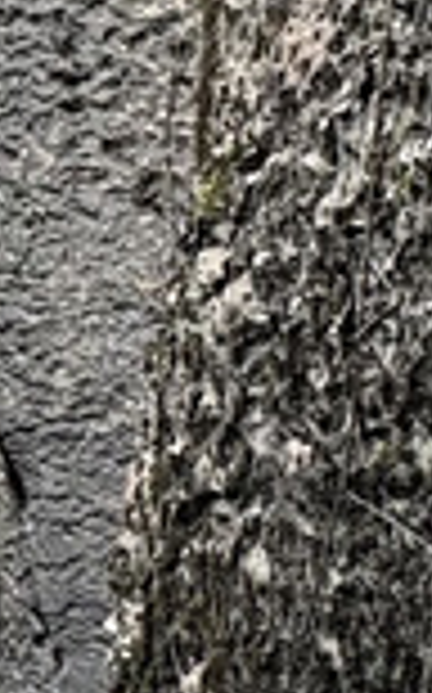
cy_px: -135
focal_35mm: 116
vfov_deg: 17.2
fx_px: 2189
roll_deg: +0.5
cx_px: -603
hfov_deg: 9.9
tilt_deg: +28.6
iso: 100
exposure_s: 1/126
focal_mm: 2.22
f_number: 2.2
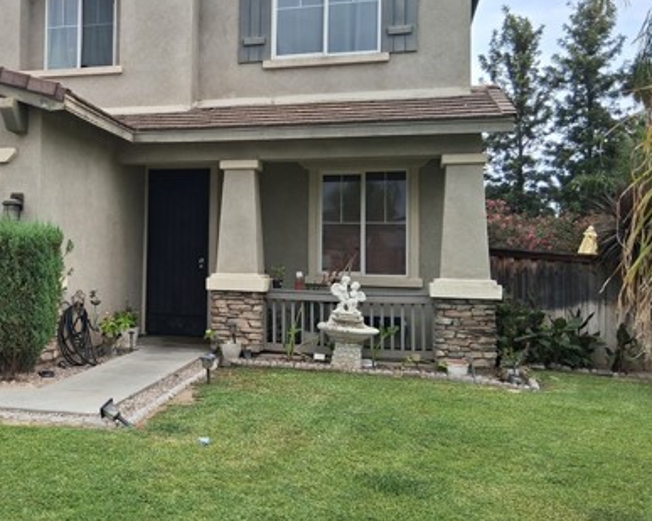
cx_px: 123
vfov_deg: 35.6
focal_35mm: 42
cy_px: 223
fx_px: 810
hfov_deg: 41.8
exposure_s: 1/525
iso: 25
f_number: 1.8
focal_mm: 3.98
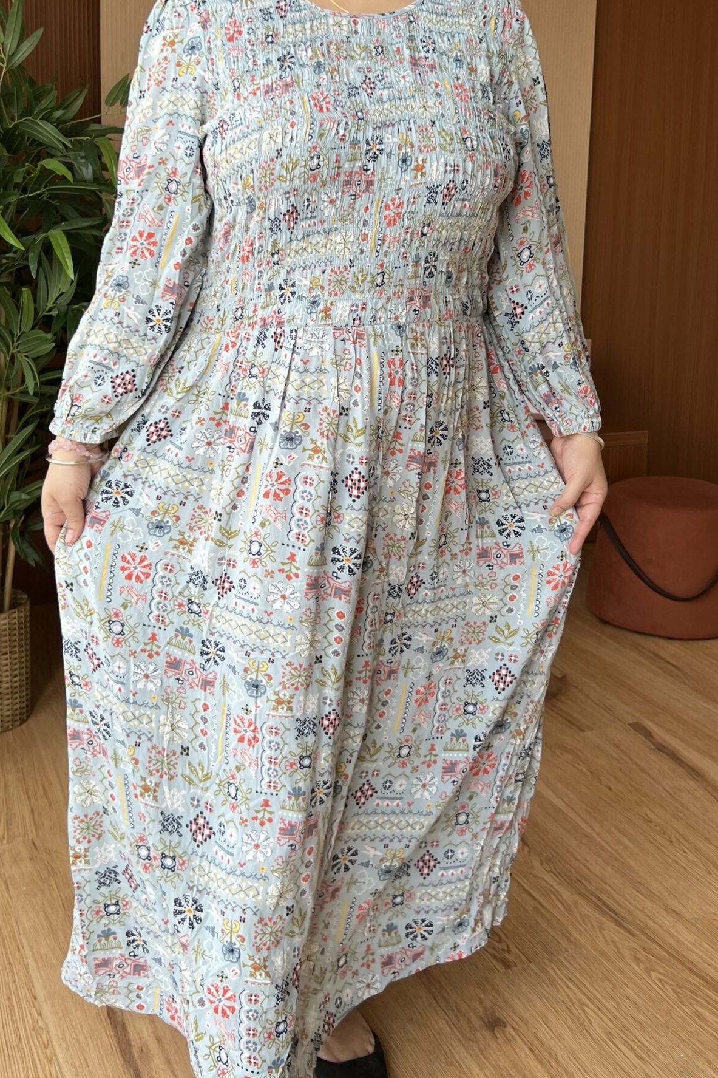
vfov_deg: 48.3
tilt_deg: -6.8
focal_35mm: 39
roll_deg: -0.7
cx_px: 313
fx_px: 1167
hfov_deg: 34.2
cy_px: 322
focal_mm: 5.7
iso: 32
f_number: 1.5
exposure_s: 1/150
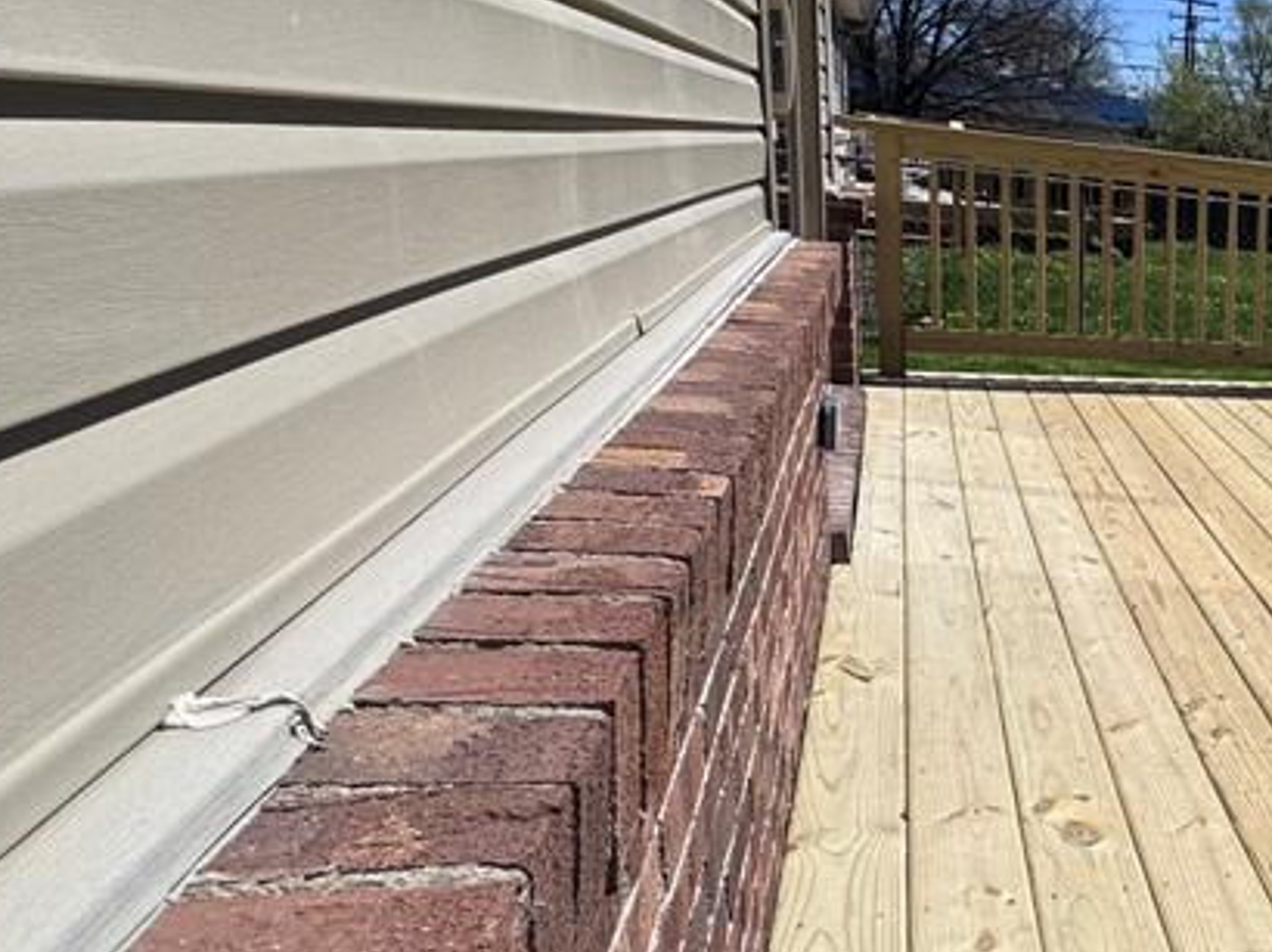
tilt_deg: -14.7
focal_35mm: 35
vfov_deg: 40.6
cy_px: 530
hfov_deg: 38.2
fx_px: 1285
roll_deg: -6.8
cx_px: 1545
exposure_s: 1/3717
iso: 50
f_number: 2.2
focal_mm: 2.22
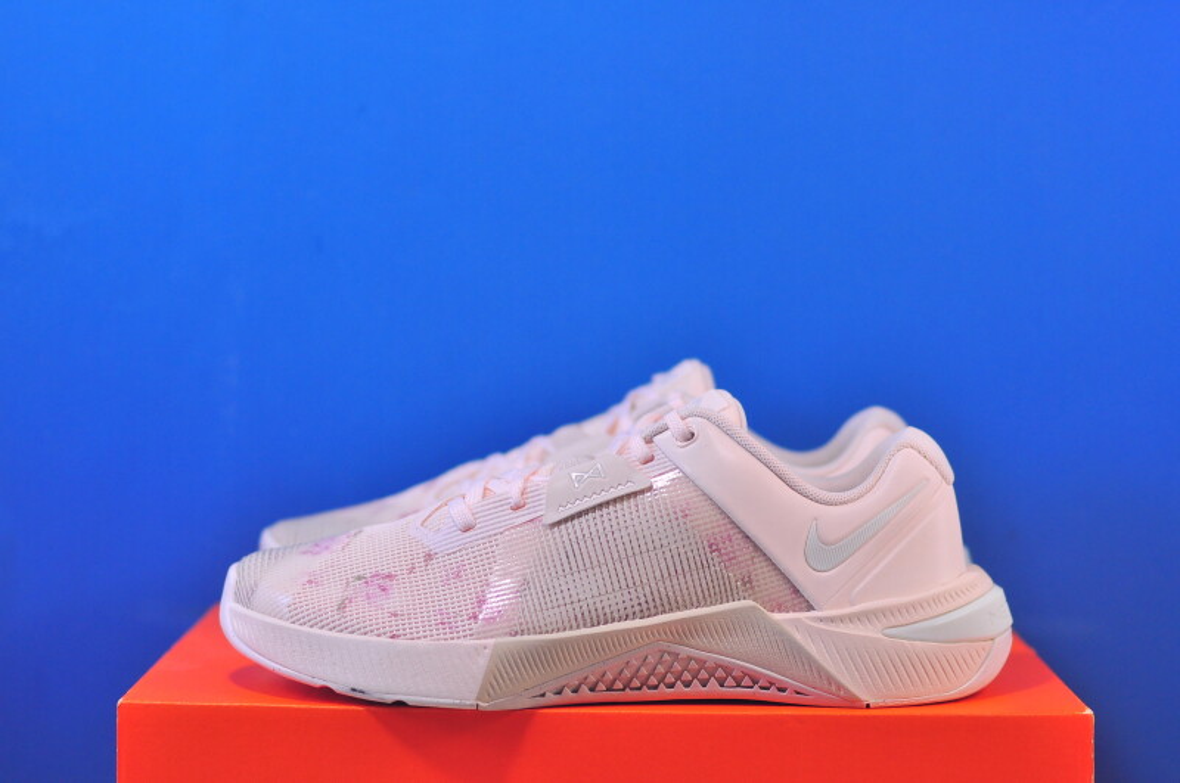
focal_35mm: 75
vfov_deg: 18.1
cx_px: 590
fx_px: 2455
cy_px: 392
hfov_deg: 27.0
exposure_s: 1/320
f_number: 2.5
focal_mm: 50
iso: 250
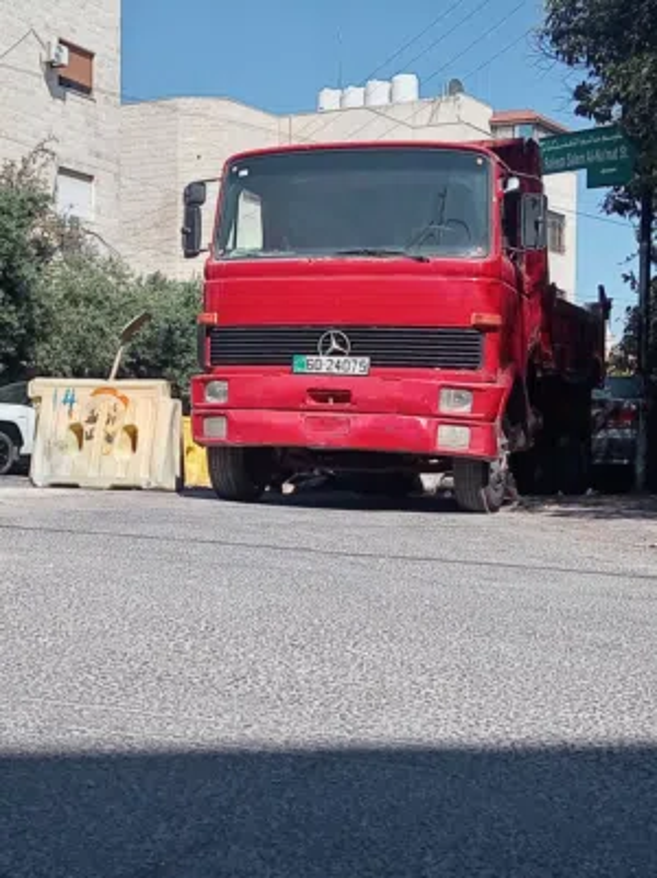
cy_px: 439
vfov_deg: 34.4
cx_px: 328
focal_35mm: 56
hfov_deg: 26.1
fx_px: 1419
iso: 102
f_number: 1.8
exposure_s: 1/1727
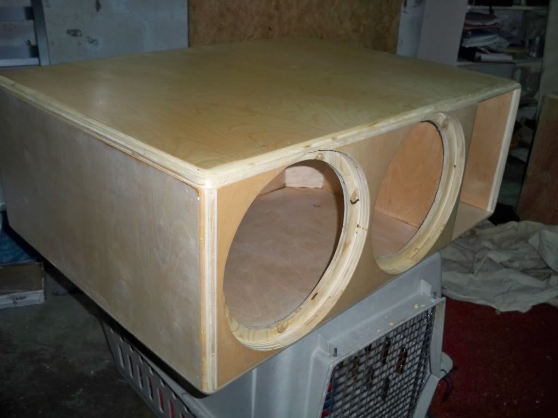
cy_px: 209
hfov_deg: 52.6
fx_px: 564
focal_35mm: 35
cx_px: 279
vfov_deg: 40.7
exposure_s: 1/60
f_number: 3.1
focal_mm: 6.3
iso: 200
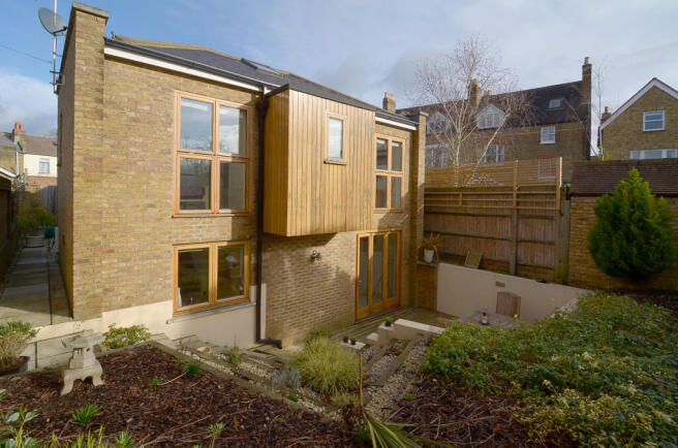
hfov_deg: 95.1
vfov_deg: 71.8
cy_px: 224
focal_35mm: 16
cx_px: 339
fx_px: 310
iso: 250
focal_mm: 11
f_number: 11
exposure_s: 1/200
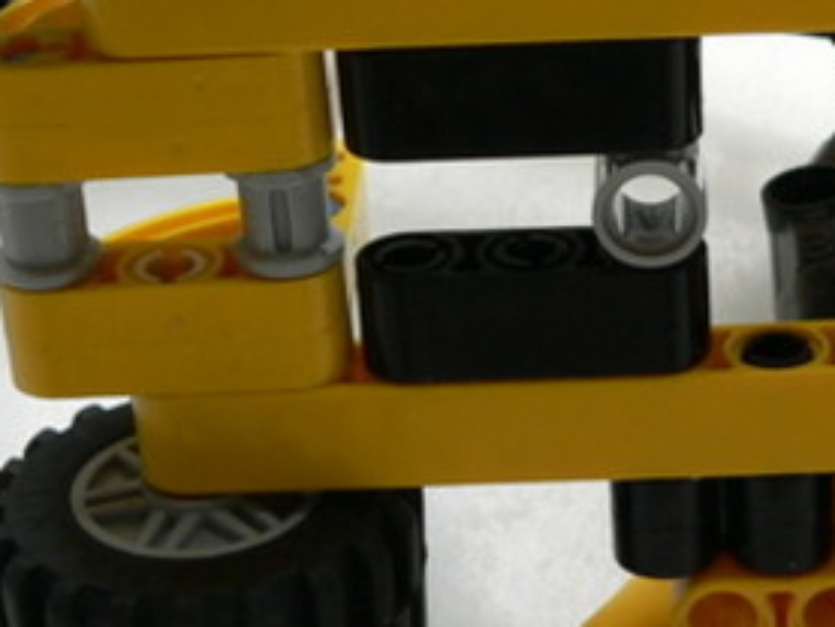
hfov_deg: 16.7
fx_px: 2823
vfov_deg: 12.7
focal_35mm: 117
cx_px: 621
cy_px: 321
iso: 100
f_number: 2.8
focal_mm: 6
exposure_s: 1/100
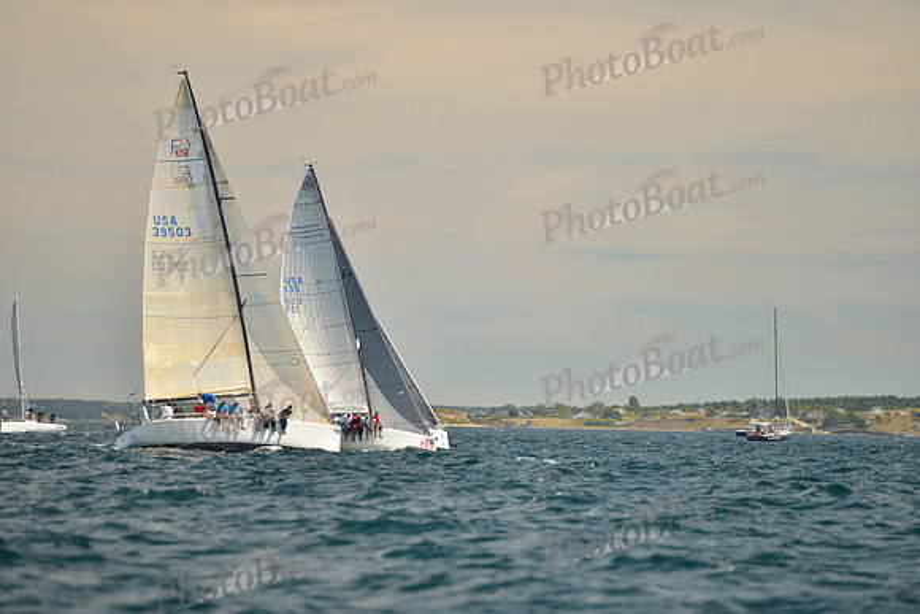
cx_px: 460
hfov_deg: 10.3
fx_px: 5112
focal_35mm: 200
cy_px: 307
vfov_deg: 6.9
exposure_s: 1/1000
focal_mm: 200
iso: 200
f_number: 3.2
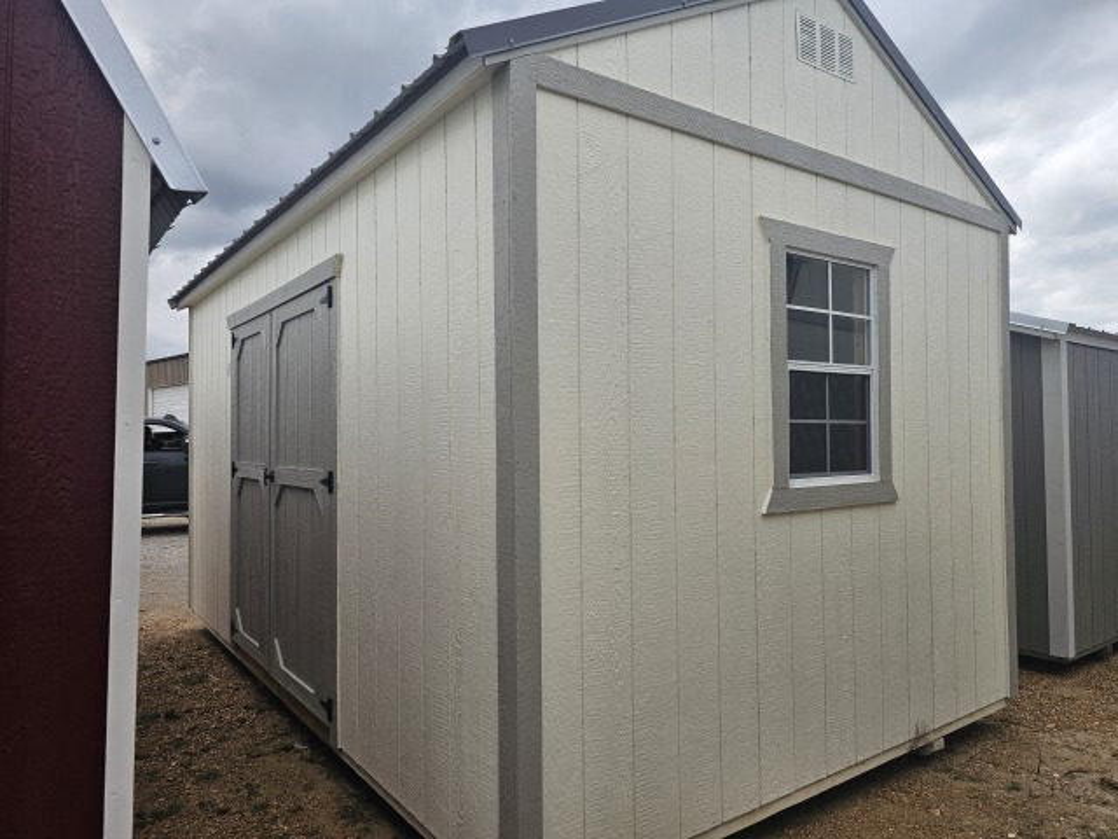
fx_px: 743
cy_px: 420
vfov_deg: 58.9
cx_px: 559
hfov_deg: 73.9
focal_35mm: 23
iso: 10
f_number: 1.7
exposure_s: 1/726
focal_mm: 6.3
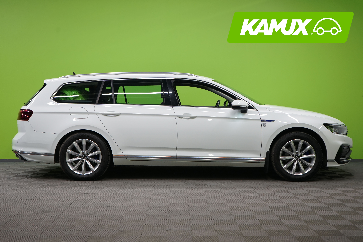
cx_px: 182
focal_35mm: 52
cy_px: 121
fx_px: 524
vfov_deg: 26.0
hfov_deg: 38.2
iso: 640
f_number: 5.6
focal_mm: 52
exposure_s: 1/50
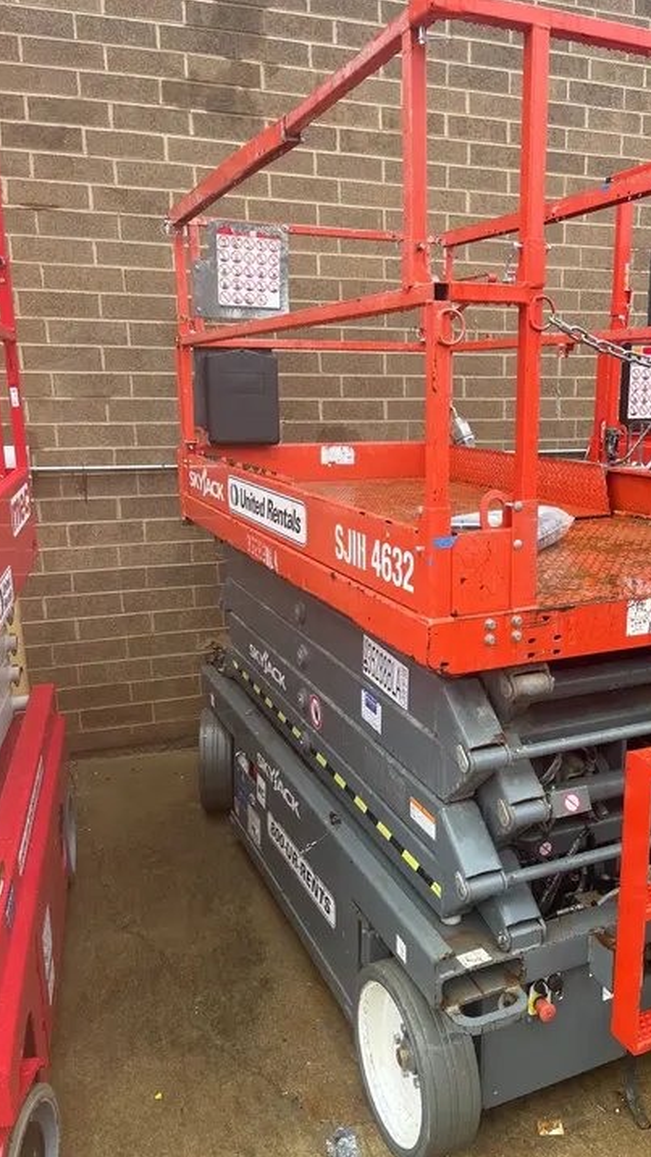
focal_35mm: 29
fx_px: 890
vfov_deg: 66.1
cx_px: 418
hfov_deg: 39.8
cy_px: 589
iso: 40
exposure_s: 1/238
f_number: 1.6
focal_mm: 5.1
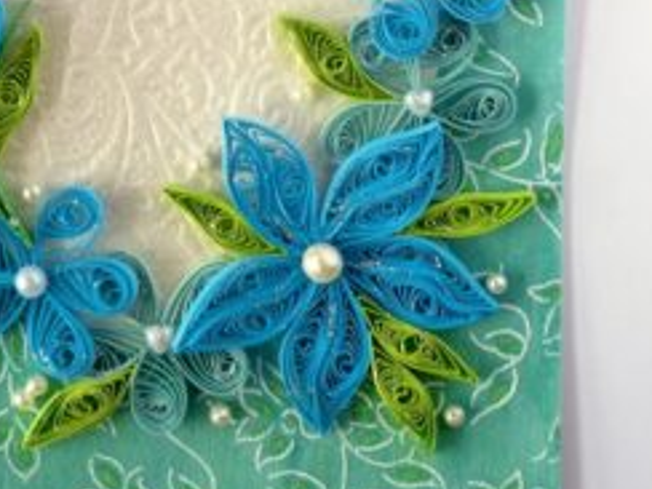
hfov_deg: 15.9
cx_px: 168
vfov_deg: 11.9
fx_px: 2317
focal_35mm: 123
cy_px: -29
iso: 100
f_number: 2.8
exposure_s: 1/125
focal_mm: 9.1
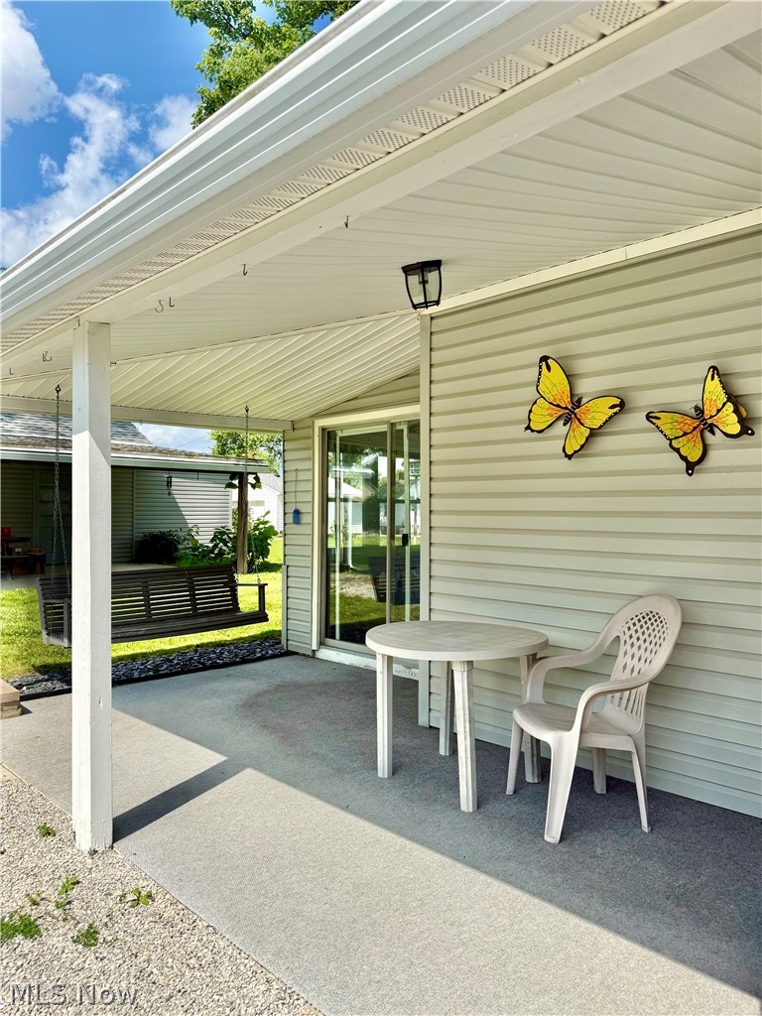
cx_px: 381
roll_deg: +0.1
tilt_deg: +2.7
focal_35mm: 24
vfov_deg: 71.6
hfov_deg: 56.8
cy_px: 508
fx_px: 704
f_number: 1.78
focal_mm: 6.76
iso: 80
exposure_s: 1/3145
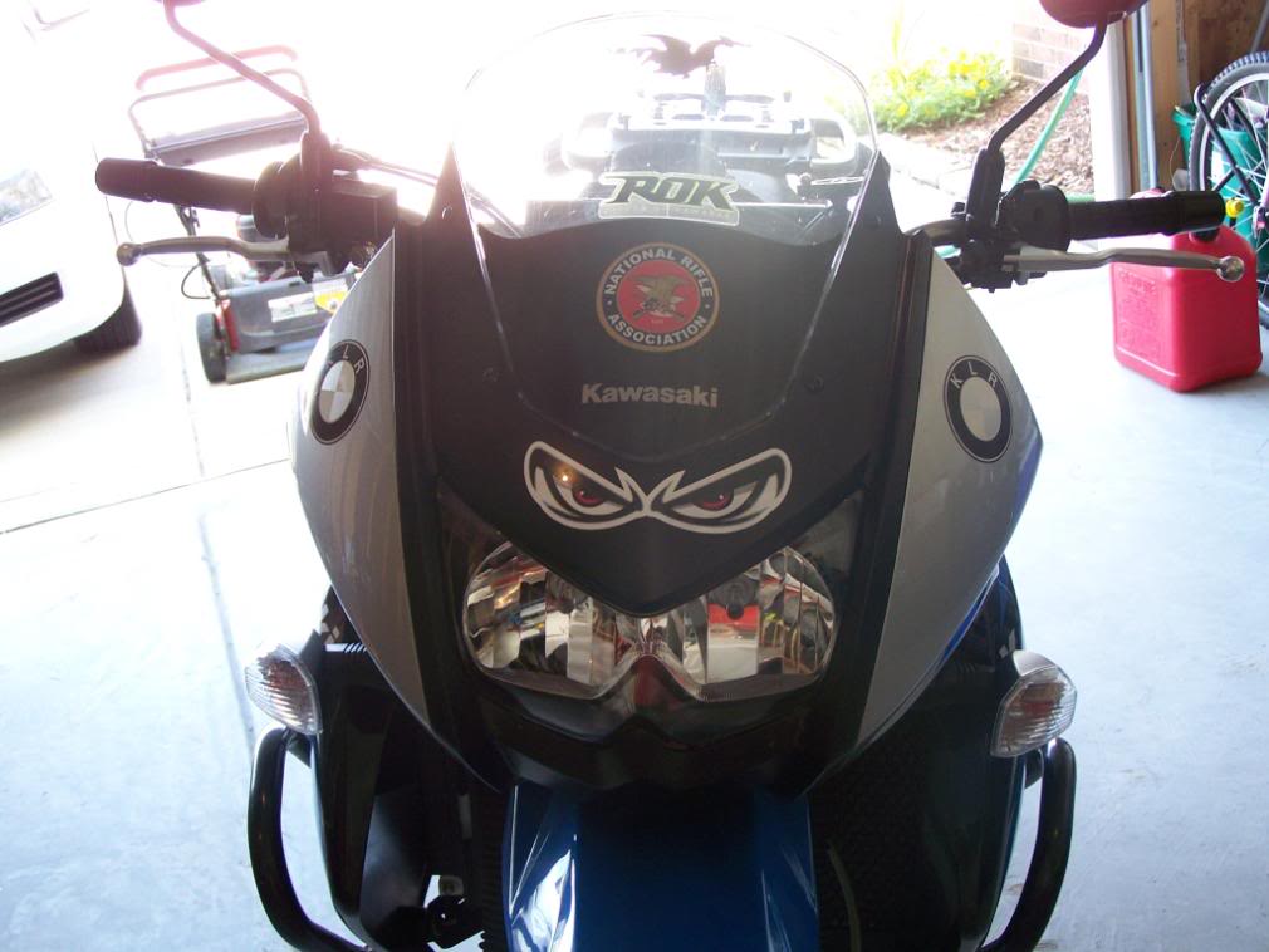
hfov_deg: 37.5
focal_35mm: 51
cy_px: 476
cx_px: 634
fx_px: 1870
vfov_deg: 28.6
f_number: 3
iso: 100
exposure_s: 1/40
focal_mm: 8.5
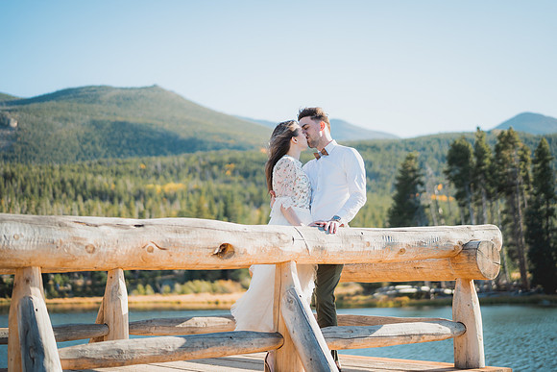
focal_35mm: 52
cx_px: 278
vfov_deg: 26.0
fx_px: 804
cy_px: 186
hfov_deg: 38.2
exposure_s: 1/4000
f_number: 1.4
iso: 200
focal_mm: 50
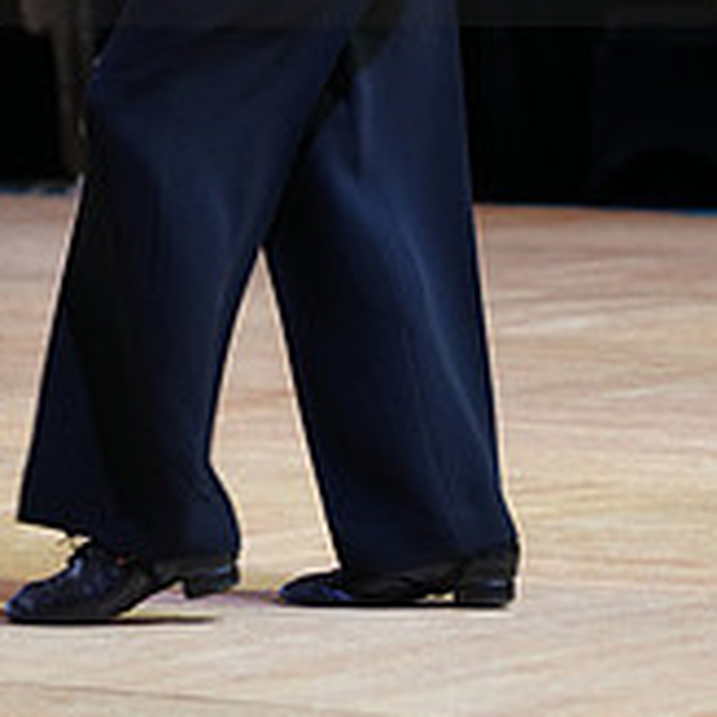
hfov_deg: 5.5
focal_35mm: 316
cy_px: -118
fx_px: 7405
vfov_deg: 5.5
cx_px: 116
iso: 2000
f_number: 4
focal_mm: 105
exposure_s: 1/250
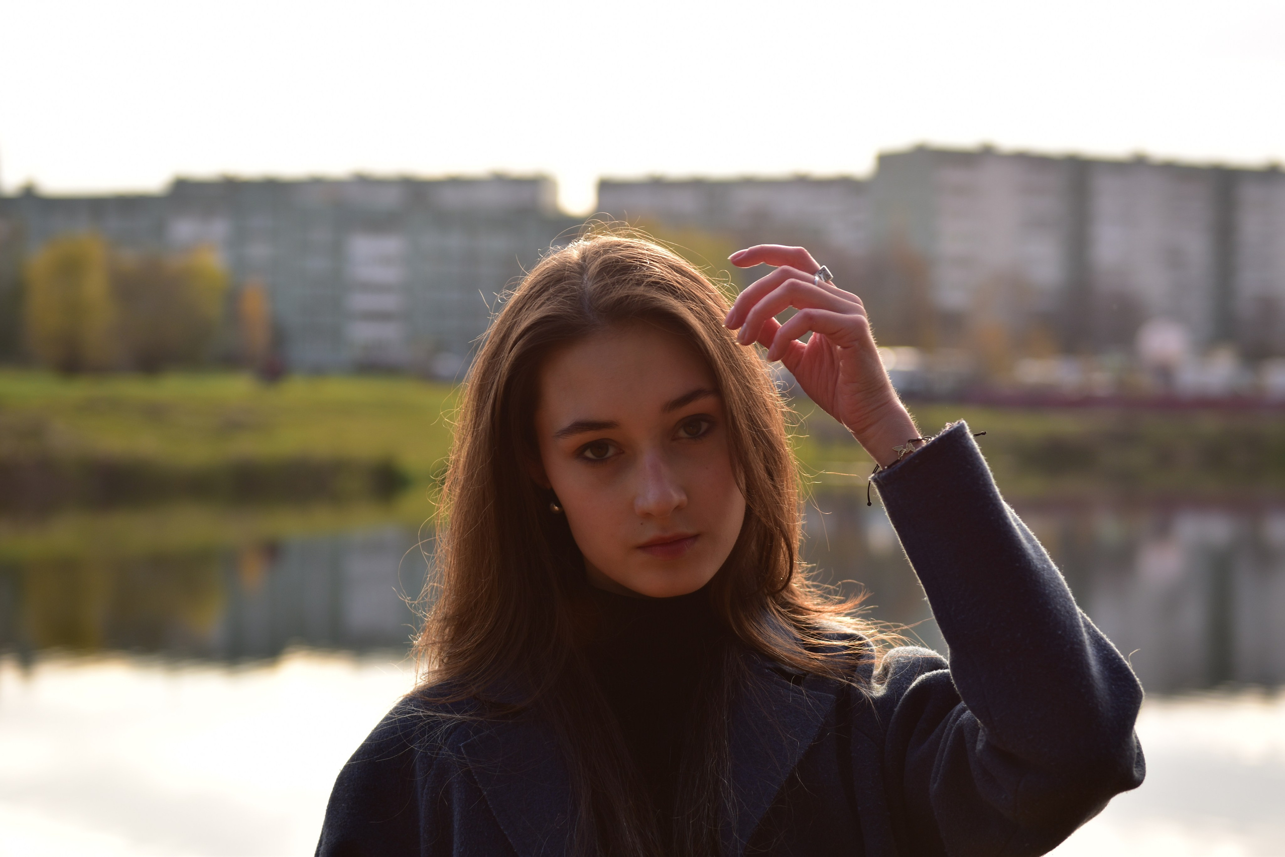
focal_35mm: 82
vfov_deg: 16.6
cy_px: 428
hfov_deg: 24.6
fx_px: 2945
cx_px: 642
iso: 100
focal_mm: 55
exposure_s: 1/320
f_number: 2.8
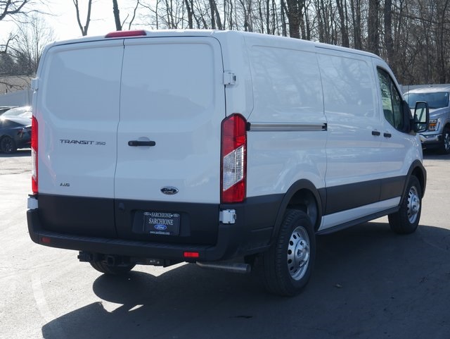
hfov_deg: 31.2
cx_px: 225
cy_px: 170
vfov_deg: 23.7
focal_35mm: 62
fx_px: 807
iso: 200
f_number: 8
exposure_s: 1/250
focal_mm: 31
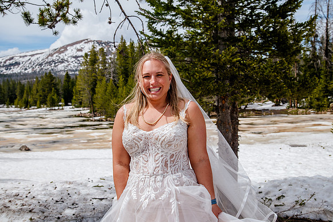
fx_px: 455
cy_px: 111
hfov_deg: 40.2
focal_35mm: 49
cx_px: 166
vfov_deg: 27.4
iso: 250
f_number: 9
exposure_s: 1/250
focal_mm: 48
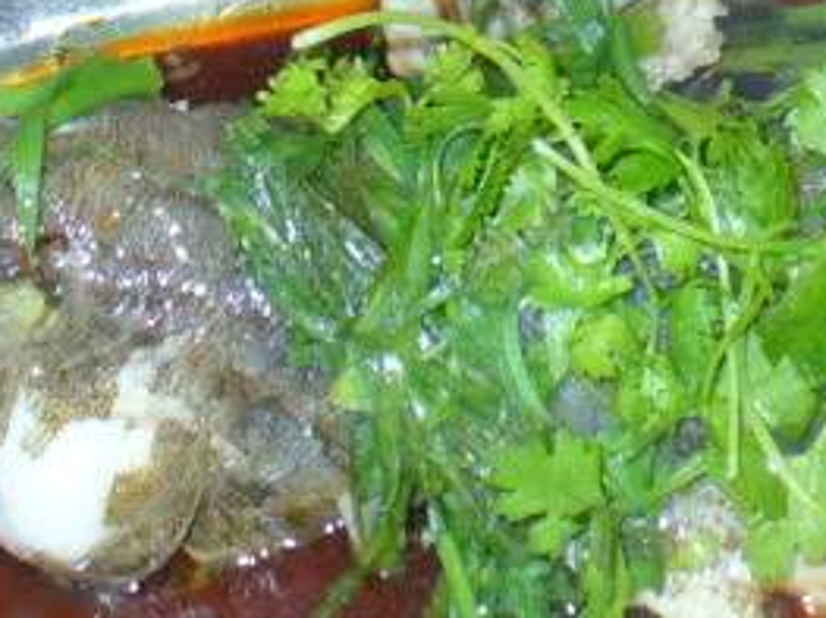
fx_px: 3435
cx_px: 873
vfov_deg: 10.2
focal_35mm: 144
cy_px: -85
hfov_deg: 13.5
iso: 100
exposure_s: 1/8
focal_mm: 6.1
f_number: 2.8
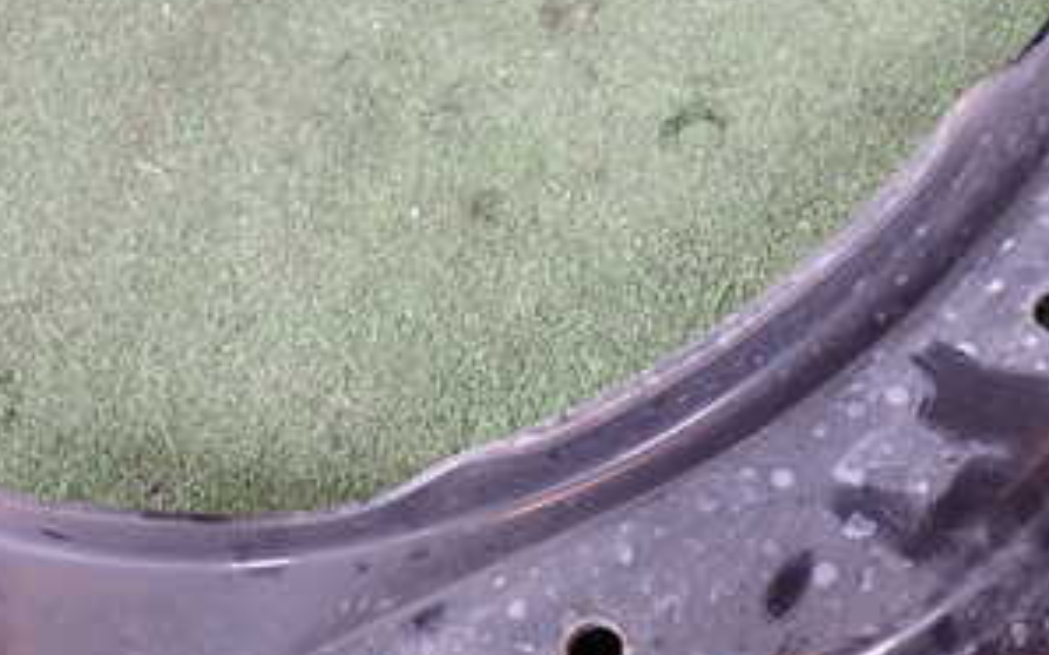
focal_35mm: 64
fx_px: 1829
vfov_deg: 20.2
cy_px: 458
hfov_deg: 31.9
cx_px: 641
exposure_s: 1/60
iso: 200
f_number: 2.3
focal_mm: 5.4
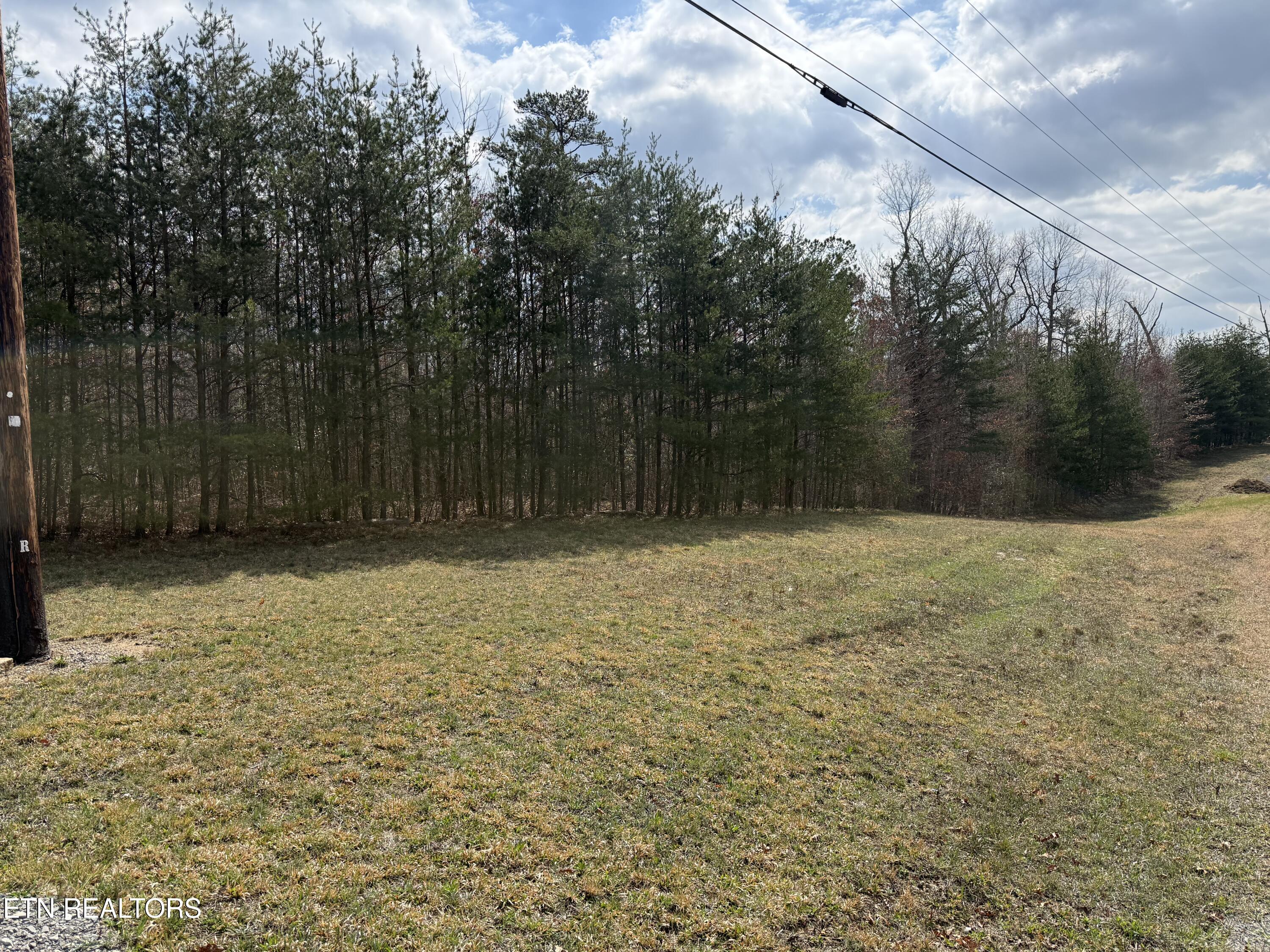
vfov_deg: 56.8
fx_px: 881
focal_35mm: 24
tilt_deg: -1.0
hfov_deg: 71.6
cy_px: 476
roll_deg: +2.4
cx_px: 635
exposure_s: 1/6711
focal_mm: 6.76
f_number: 1.78
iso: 100
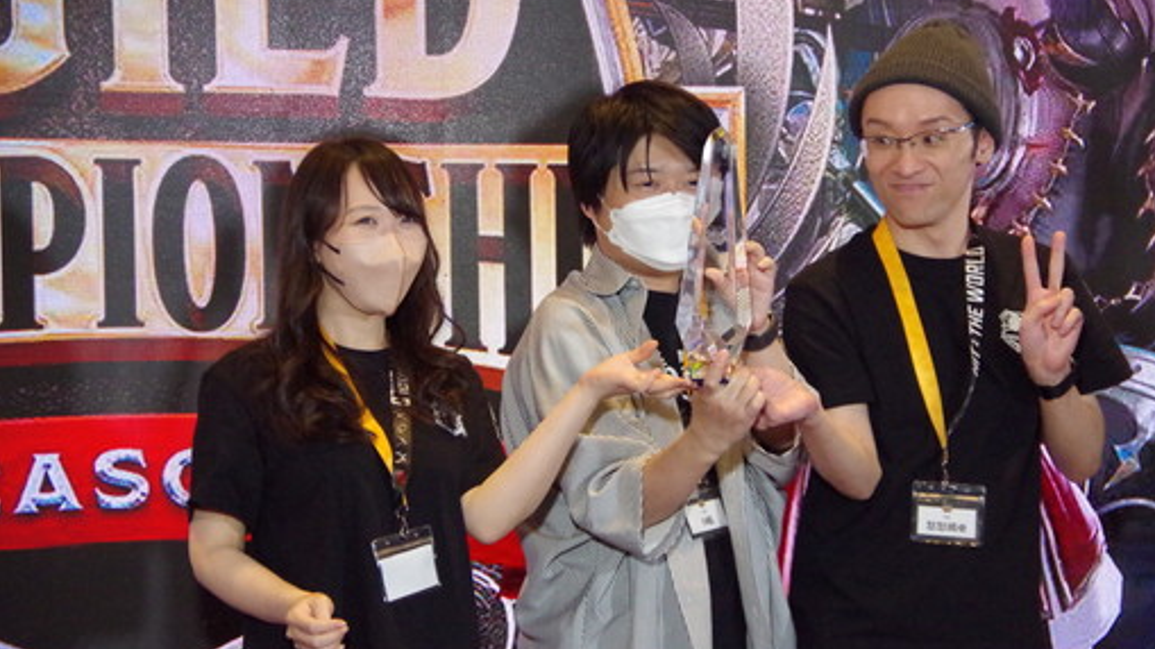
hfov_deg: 15.5
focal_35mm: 139
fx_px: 4256
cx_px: 579
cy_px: 369
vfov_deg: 8.7
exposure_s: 1/250
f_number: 5.6
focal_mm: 88
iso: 6400
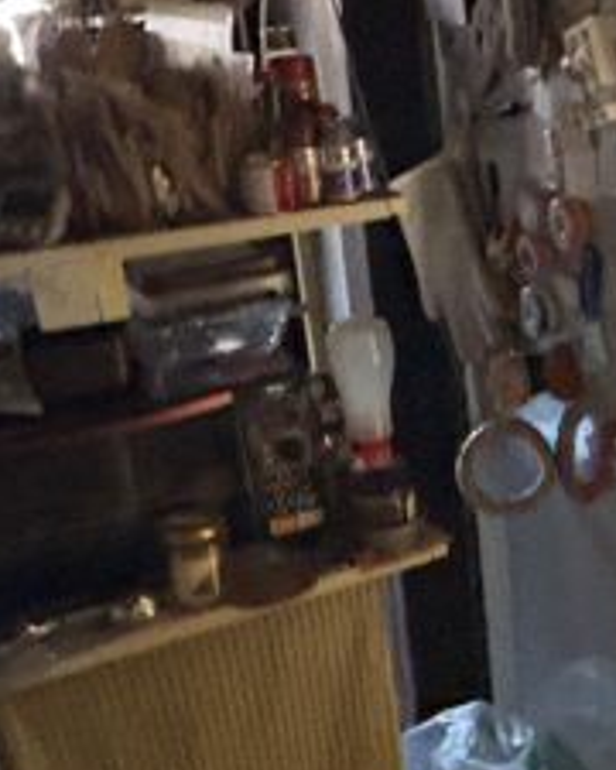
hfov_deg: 22.4
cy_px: 341
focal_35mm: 59
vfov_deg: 31.9
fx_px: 1345
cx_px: 852
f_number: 2.2
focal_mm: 2.22
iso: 640
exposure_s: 1/40
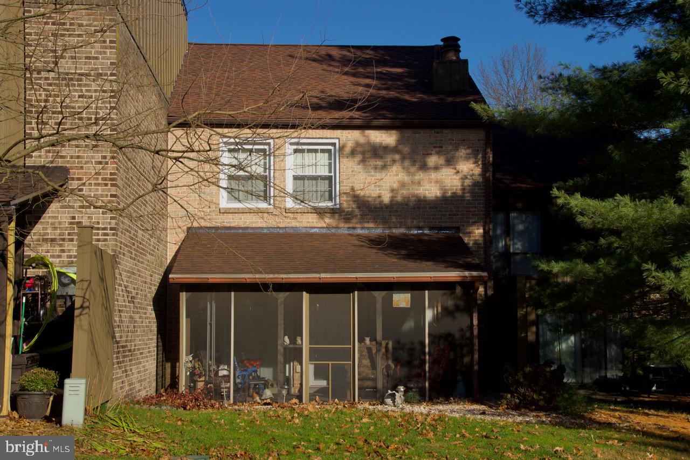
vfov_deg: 25.1
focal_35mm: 54
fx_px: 1035
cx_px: 345
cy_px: 230
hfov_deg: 36.9
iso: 200
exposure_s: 1/400
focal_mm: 36
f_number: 10
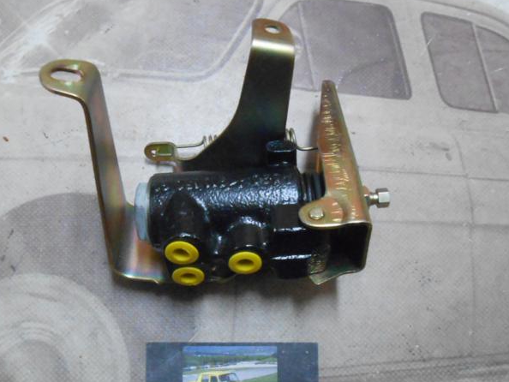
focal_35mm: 35
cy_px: 231
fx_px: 515
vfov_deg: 40.5
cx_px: 215
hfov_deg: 52.4
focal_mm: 4.6
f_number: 3.5
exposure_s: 1/20
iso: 800
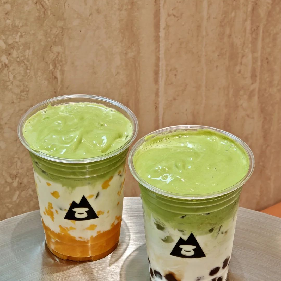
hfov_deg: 14.1
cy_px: 151
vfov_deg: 14.1
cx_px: 140
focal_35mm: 124
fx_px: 1139
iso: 400
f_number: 2
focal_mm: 9
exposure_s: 1/100
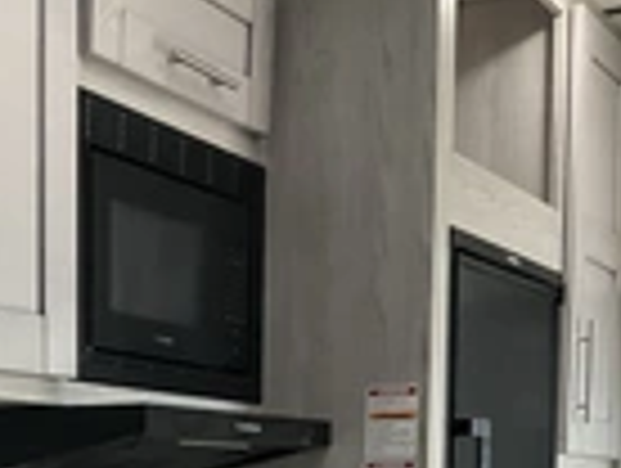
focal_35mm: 84
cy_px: 616
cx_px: -9
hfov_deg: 22.3
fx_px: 1510
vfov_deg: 16.6
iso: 100
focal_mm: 3
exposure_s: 1/60
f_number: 1.8
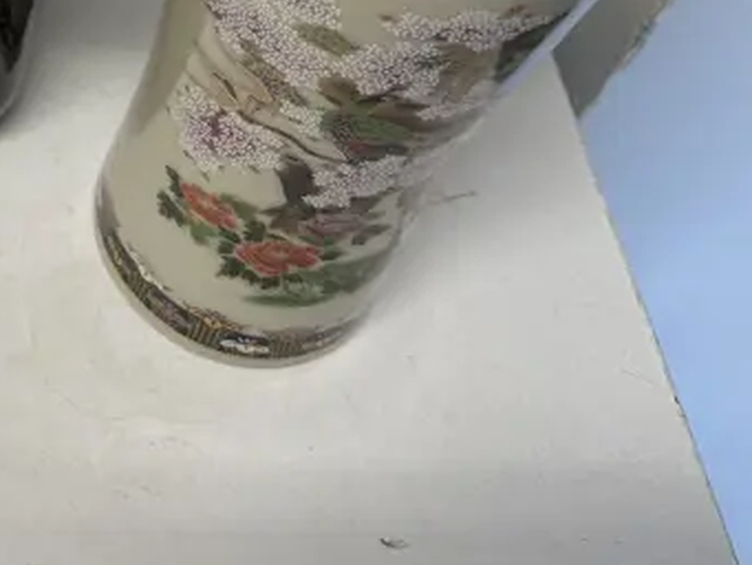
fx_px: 1565
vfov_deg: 19.2
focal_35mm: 72
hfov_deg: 23.7
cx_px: -232
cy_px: -135
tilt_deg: -48.0
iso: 100
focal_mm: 6.86
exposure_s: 1/100
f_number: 1.78
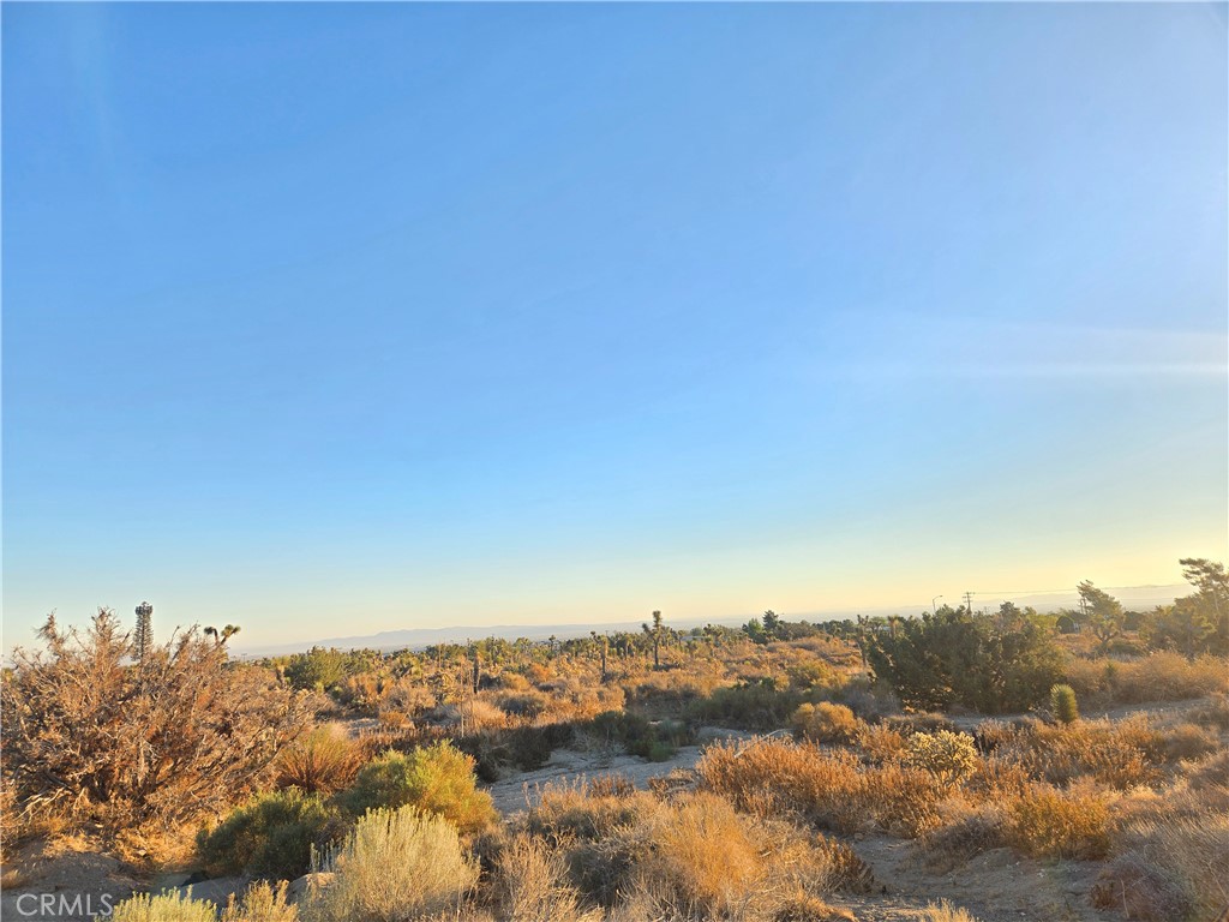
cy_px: 461
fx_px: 817
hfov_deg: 73.9
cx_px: 614
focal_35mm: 23
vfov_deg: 58.9
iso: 25
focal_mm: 5.4
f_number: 1.8
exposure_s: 1/390
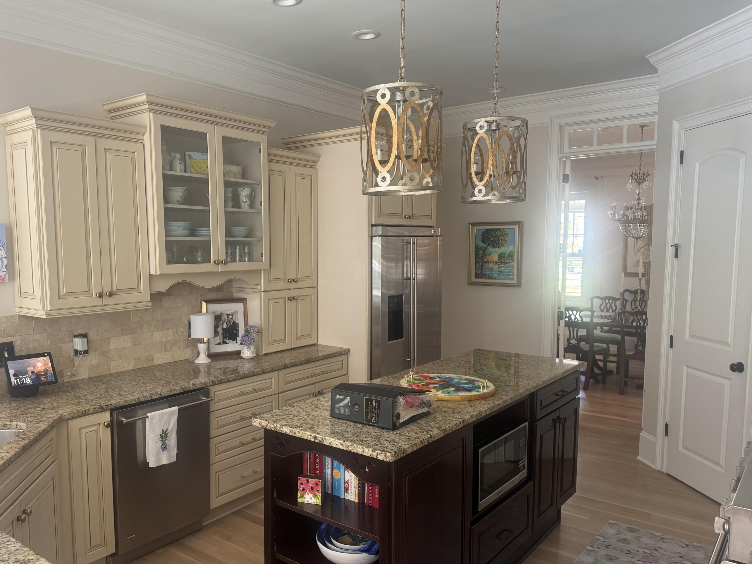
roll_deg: -0.3
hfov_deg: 63.2
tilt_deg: -6.0
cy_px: 307
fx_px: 608
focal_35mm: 28
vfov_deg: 49.7
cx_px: 332
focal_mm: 6.76
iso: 125
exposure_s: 1/60
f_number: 1.78
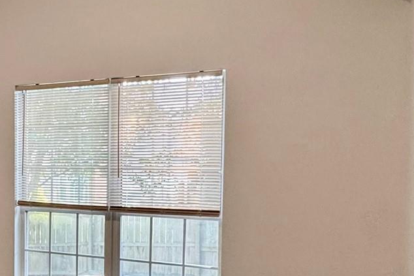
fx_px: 541
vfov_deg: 28.5
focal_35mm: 47
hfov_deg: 37.2
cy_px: 183
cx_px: -5
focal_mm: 2.22
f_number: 2.2
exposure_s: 1/120
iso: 200
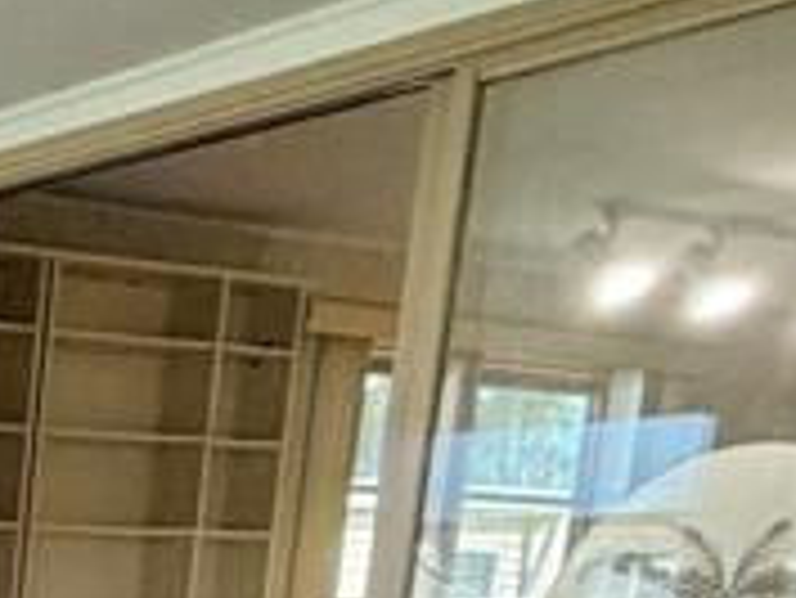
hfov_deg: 17.6
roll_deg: -0.2
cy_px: 1052
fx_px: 1864
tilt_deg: -12.7
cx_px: -774
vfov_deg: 15.8
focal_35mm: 81
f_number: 2.2
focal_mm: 2.22
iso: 200
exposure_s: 1/120
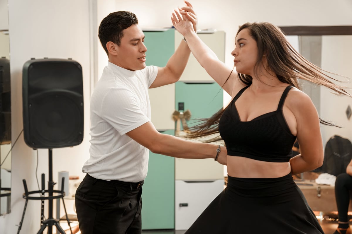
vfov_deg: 16.5
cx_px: 176
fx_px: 806
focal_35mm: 82
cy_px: 117
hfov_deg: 24.6
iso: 500
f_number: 2.8
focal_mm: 55
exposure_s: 1/80
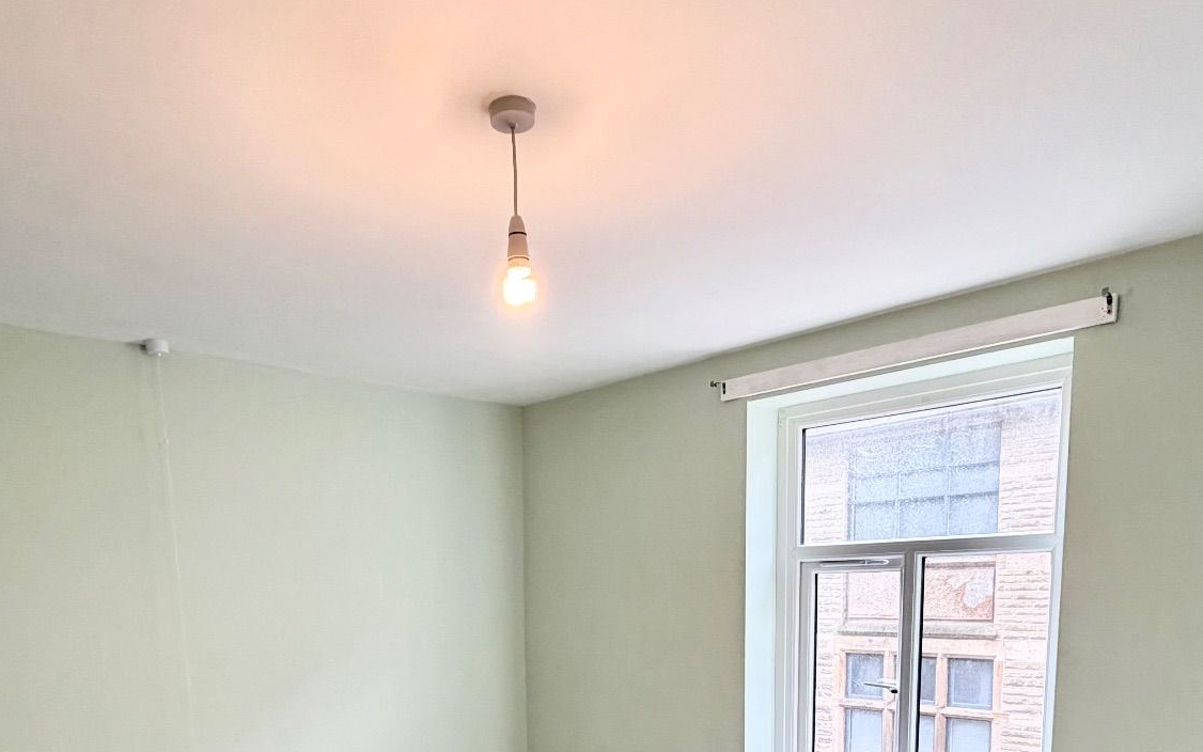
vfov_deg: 41.2
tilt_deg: -9.1
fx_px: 885
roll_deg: +1.4
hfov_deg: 68.3
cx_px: 558
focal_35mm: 27
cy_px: 719
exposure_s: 1/100
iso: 100
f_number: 2.2
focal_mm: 2.22
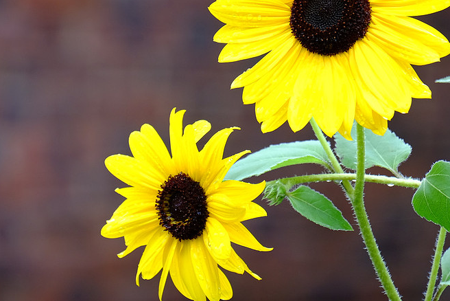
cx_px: 200
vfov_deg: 3.0
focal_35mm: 456
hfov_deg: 4.5
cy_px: 79
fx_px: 5702
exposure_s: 1/52
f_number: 5.6
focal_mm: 181.1
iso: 400
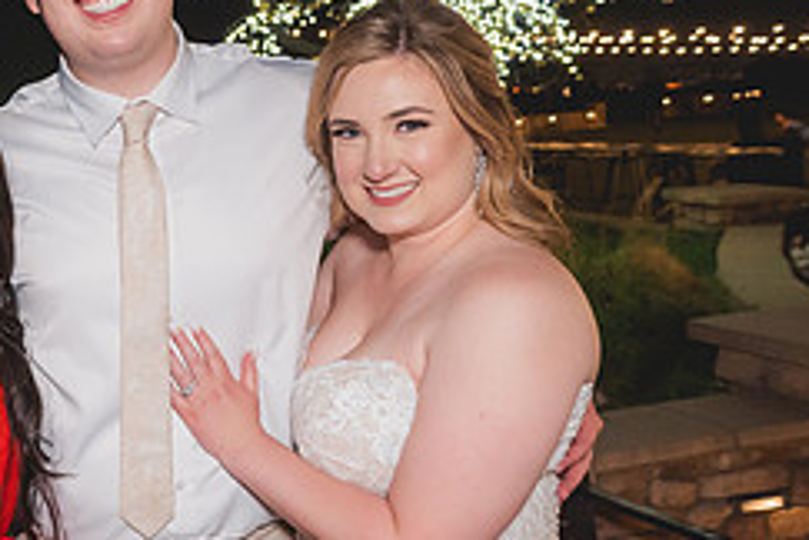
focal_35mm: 43
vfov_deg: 31.2
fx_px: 966
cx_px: 7
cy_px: 278
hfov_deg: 40.1
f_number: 2.8
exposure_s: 1/80
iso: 1600
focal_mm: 18
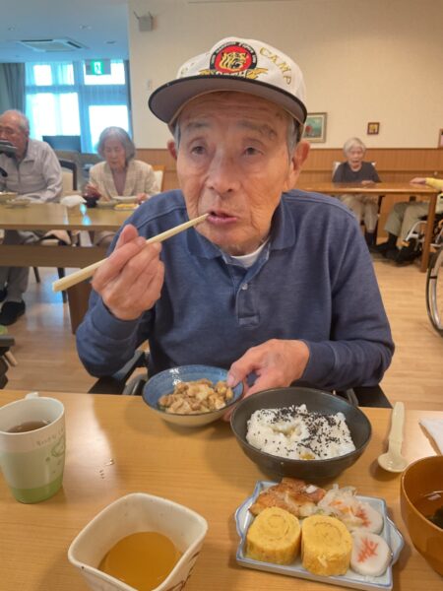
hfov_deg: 48.2
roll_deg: -0.1
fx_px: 495
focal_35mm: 29
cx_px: 222
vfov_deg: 61.7
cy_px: 296
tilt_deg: -16.5
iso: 125
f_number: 1.8
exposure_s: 1/60
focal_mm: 3
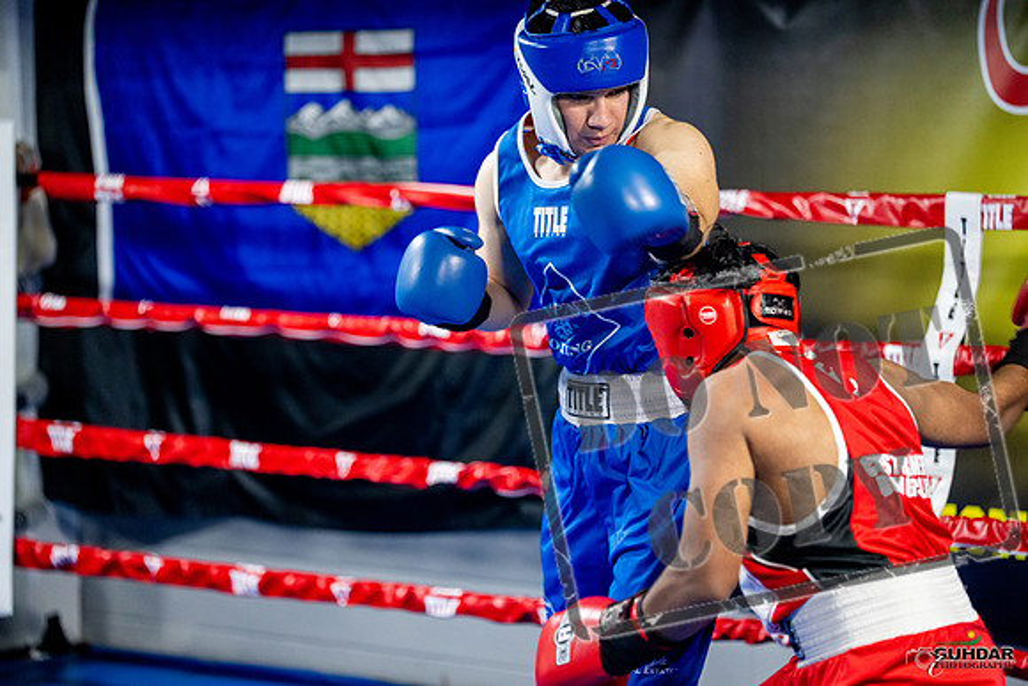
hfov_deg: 18.9
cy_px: 343
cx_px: 514
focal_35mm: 108
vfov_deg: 12.7
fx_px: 3085
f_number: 2
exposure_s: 1/800
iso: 4000
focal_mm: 108
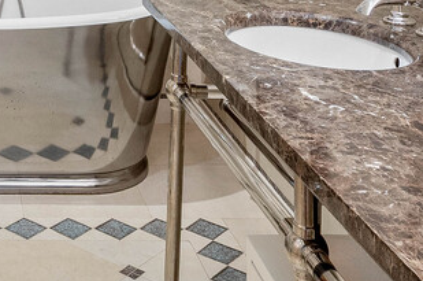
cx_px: -42
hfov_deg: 27.2
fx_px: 798
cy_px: -149
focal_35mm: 68
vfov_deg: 17.7
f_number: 11
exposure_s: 1/2
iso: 320
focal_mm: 14
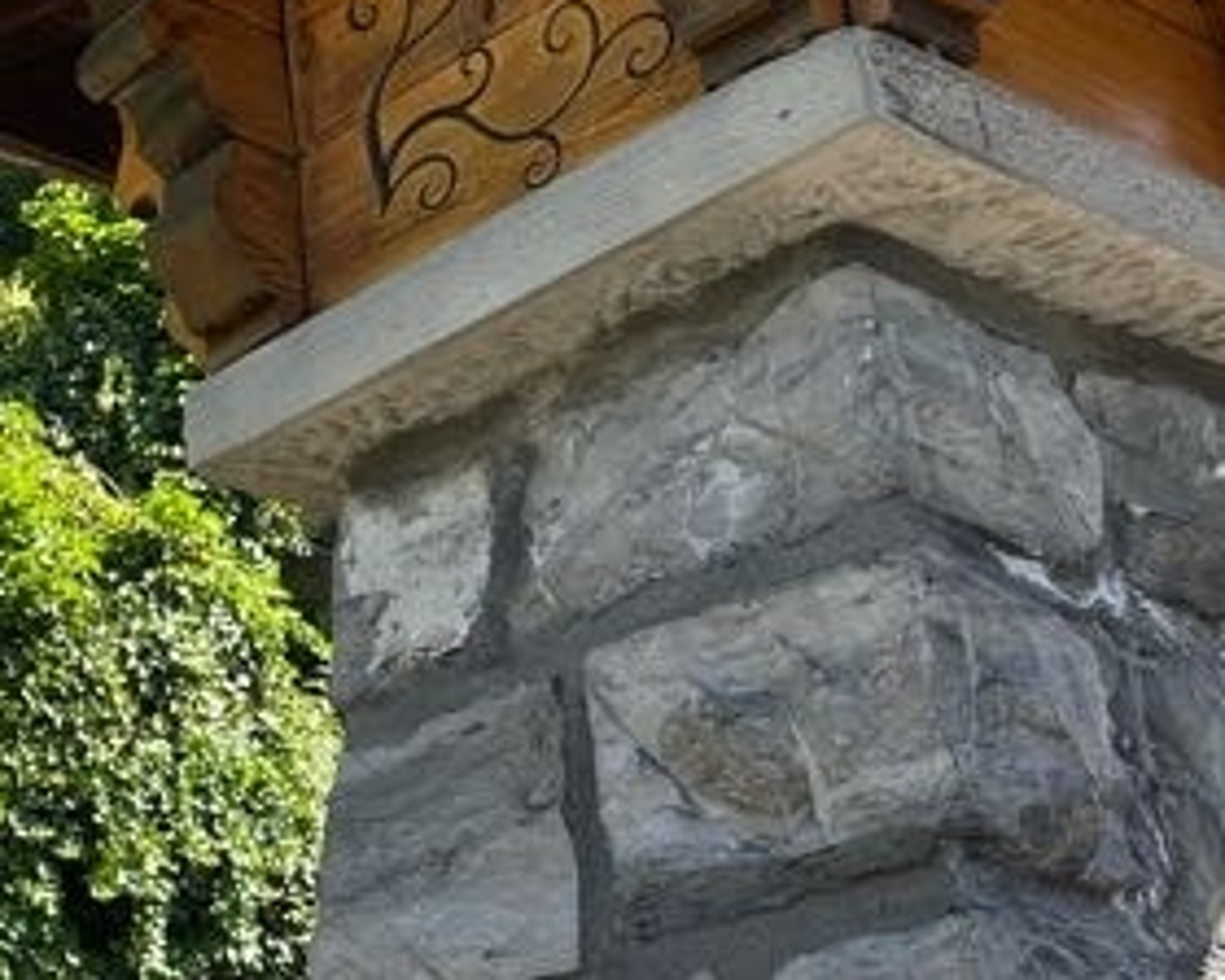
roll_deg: -0.2
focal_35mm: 70
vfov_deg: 21.6
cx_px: 9
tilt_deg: +29.3
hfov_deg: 25.8
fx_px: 2538
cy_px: 186
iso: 80
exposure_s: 1/971
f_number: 1.78
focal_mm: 6.86
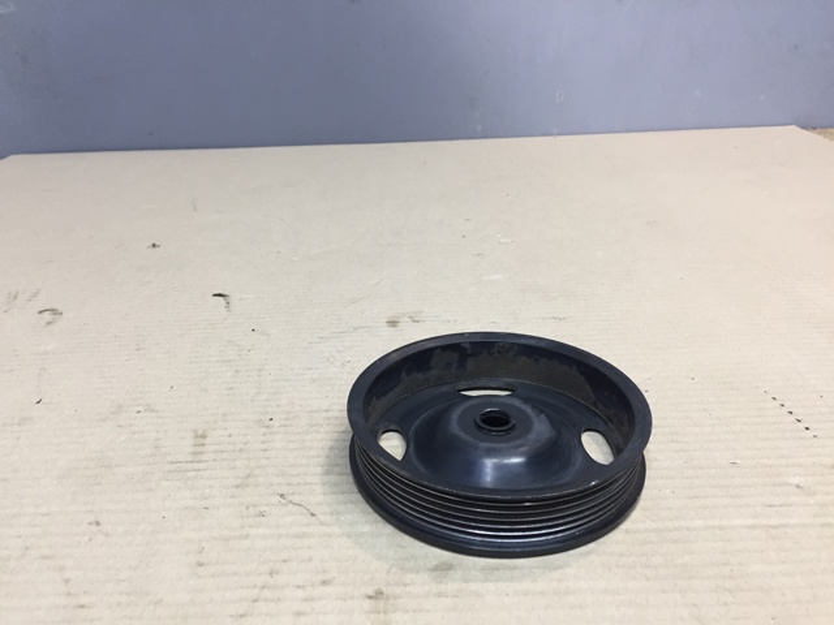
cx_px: 417
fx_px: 699
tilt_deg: -25.1
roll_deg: +1.8
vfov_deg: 48.2
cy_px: 312
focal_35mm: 29
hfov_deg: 61.7
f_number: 2.2
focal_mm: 4.15
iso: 80
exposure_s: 1/33
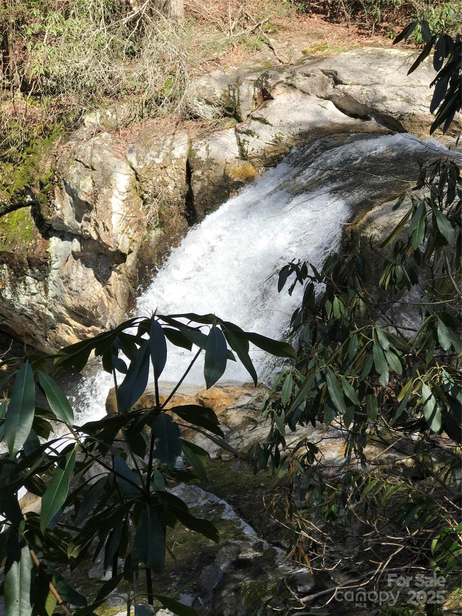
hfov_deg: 25.7
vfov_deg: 33.8
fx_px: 1014
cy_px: 308
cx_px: 231
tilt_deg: -16.7
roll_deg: -1.6
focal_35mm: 57
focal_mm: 6.6
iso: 20
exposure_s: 1/368
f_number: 2.8
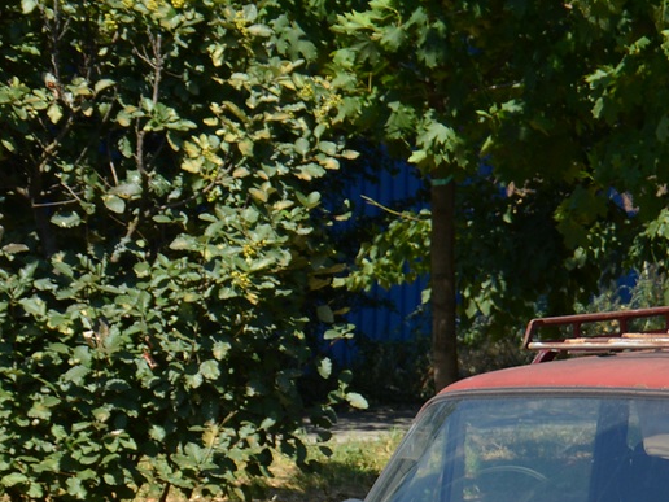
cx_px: 739
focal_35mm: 314
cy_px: 482
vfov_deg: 4.7
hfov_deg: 6.3
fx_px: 6076
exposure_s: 1/250
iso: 160
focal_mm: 75
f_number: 8
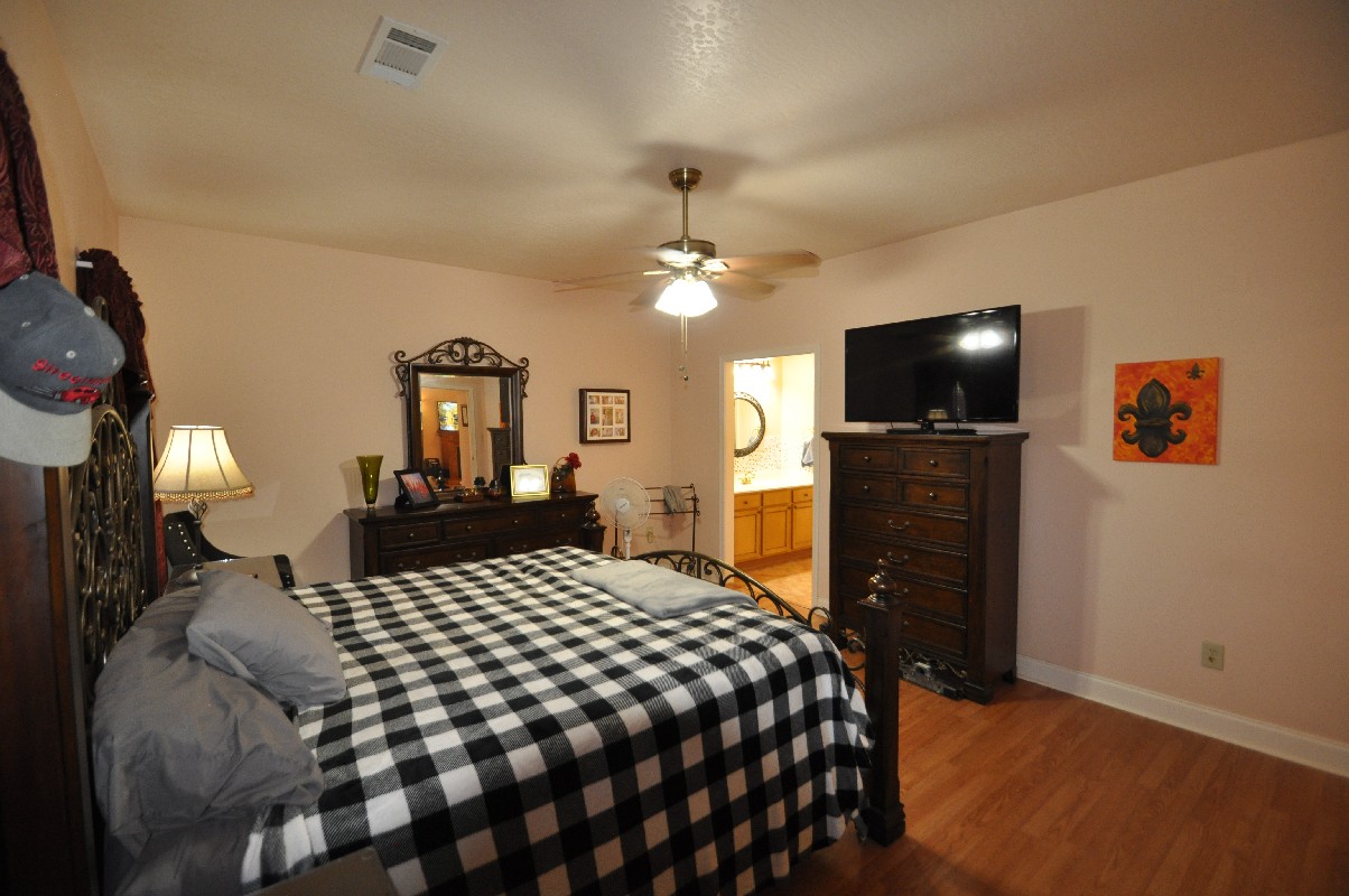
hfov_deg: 100.5
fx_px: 561
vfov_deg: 77.2
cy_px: 448
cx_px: 674
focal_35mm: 15
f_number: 3.5
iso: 800
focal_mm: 10
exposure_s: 1/60
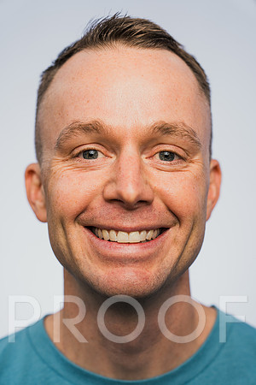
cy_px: 192
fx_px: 704
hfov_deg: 20.6
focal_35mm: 66
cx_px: 128
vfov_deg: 30.5
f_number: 4
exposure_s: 1/250
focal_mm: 66
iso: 100
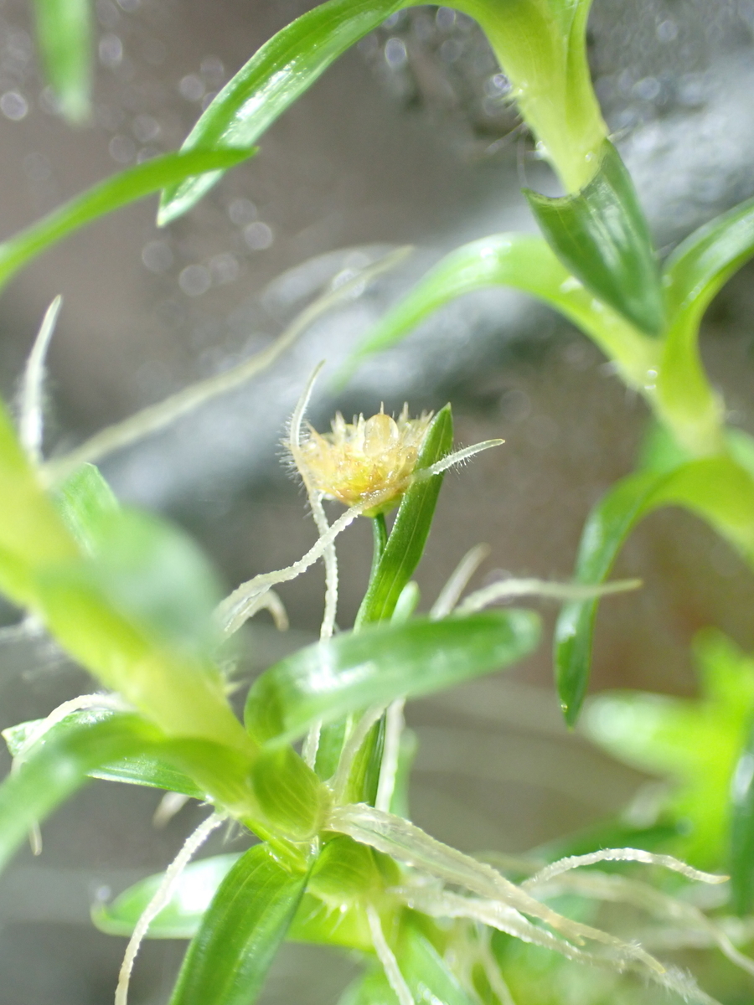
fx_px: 1452
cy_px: 502
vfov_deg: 38.2
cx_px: 377
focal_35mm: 50
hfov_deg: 29.1
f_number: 3.2
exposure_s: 1/200
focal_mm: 9.01
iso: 400
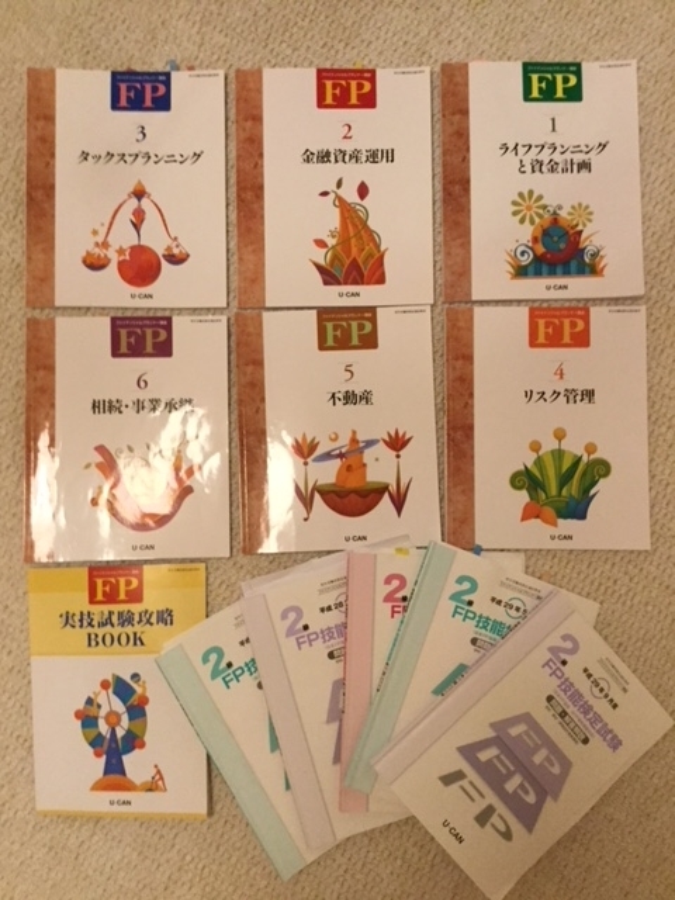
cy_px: 450
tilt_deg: -87.5
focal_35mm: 31
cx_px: 338
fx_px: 806
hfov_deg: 45.4
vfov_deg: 58.4
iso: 200
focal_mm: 3.3
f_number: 2.4
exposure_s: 1/24
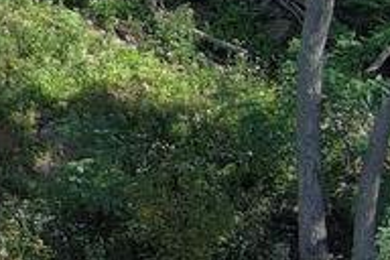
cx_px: -932
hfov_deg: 7.7
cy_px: -355
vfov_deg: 6.0
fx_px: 2361
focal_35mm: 218
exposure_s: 1/654
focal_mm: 10.57
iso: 100
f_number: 2.8
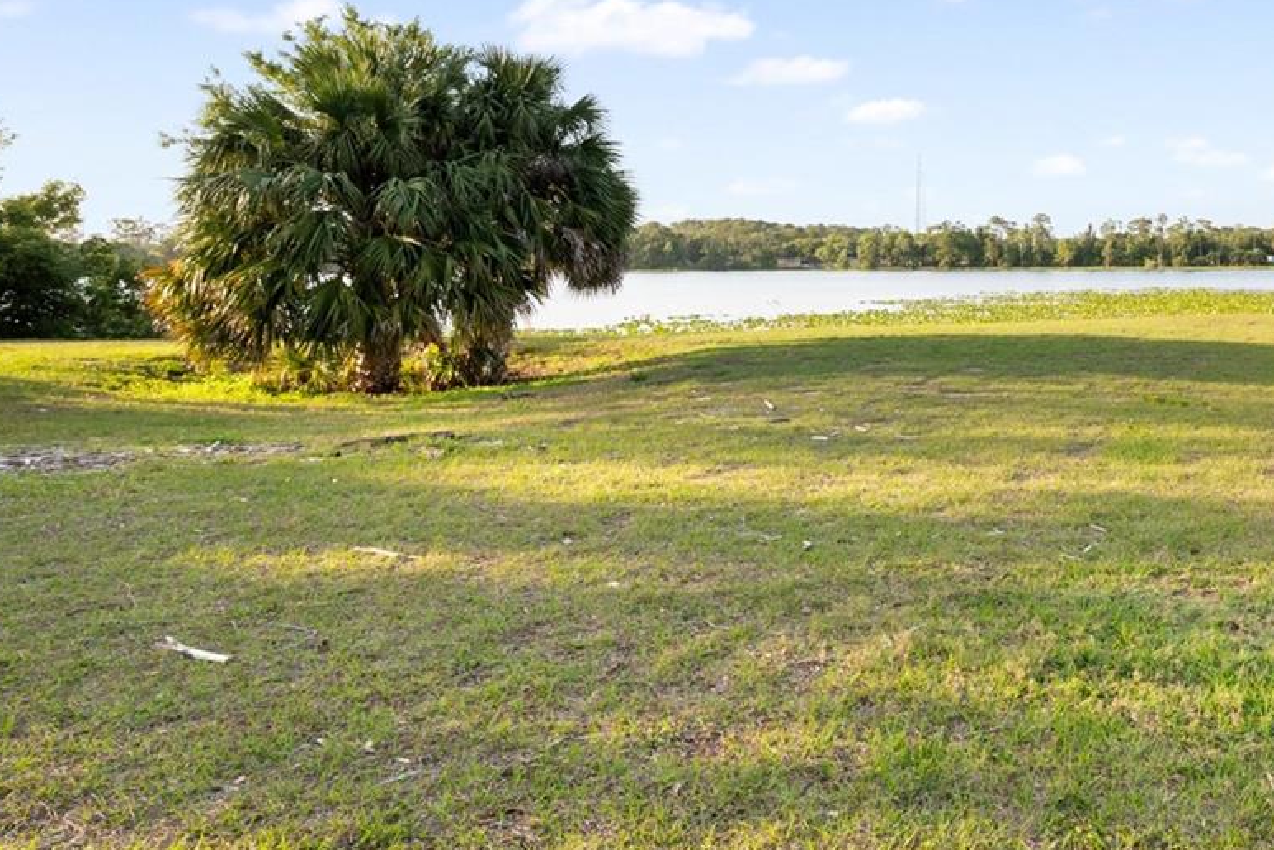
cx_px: 1086
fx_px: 1026
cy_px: 262
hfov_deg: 57.0
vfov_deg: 44.1
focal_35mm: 29
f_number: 9
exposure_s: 1/40
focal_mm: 14
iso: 250
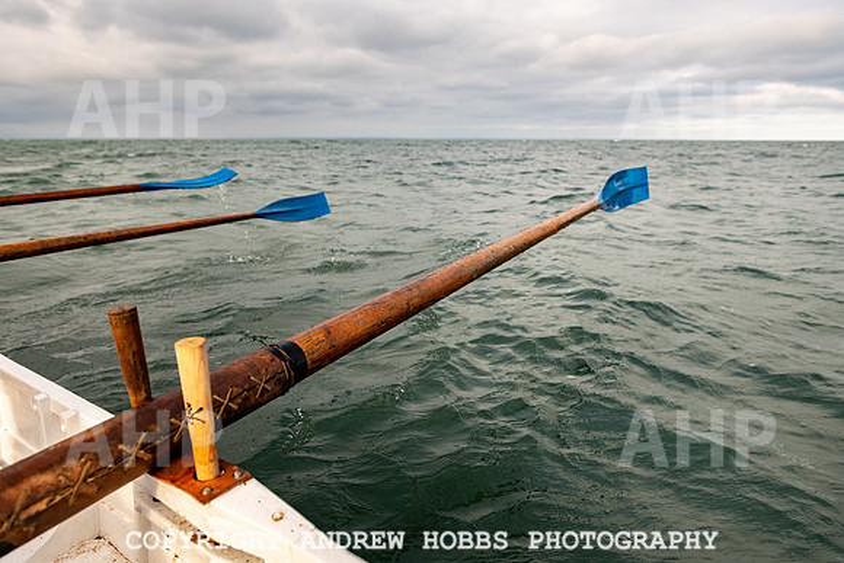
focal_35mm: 24
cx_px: 422
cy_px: 282
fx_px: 568
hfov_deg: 73.2
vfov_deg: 52.7
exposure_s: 1/2000
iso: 280
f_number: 5.6
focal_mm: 24
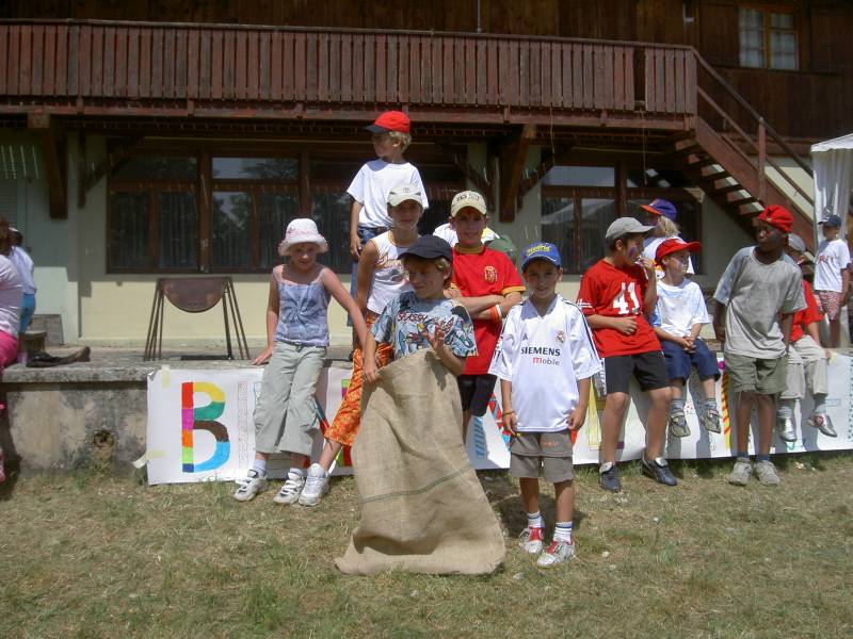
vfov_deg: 36.8
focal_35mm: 39
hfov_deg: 47.9
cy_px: 320
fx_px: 961
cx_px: 426
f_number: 4.7
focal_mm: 8
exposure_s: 1/800
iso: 100
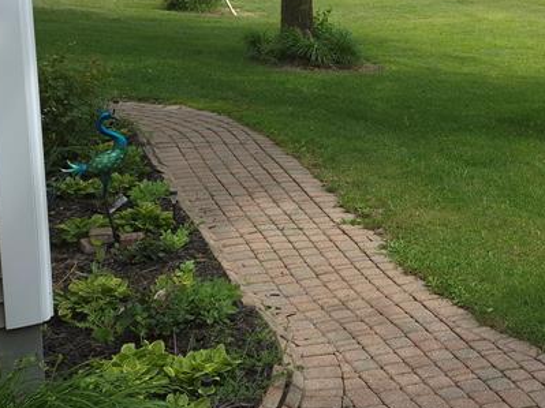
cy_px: 22
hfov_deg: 30.0
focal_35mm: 59
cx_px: 571
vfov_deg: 23.9
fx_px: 929
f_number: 1.8
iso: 50
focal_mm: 5.4
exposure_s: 1/928
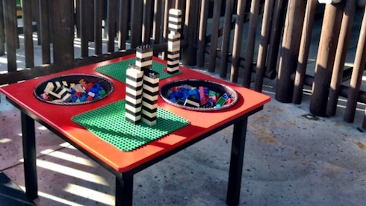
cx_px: 156
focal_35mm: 44
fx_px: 427
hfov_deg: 46.2
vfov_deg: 26.8
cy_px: 50
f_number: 2.4
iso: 50
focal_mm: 4.12
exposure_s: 1/230
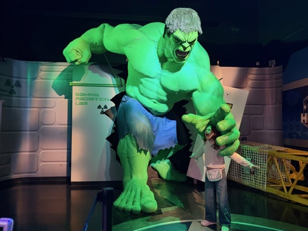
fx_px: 214
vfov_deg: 56.8
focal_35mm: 24
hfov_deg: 71.6
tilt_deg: +3.0
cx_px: 154
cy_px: 116
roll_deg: -0.3
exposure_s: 1/60
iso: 640
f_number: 1.78
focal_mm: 6.76
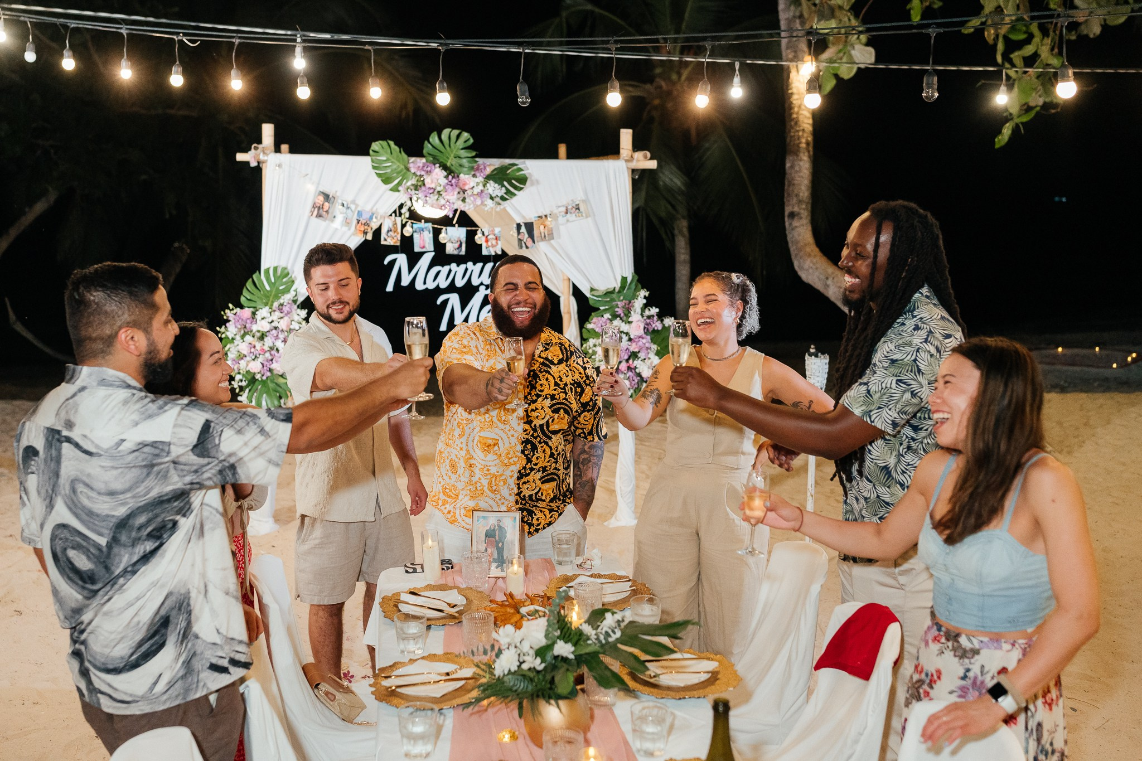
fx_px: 1213
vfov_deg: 34.8
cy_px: 345
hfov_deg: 50.3
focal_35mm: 38
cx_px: 518
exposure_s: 1/200
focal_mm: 35
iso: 2500
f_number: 2.5
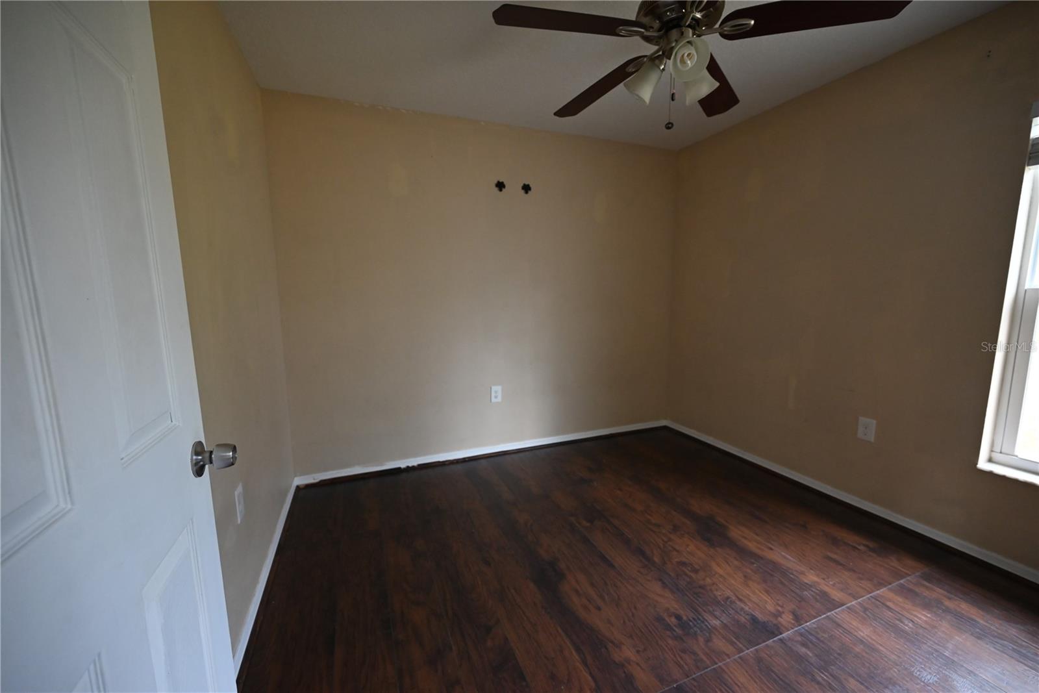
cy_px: 346
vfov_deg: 81.2
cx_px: 520
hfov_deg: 104.2
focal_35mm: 14
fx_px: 404
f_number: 4
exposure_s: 1/125
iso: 2000
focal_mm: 14
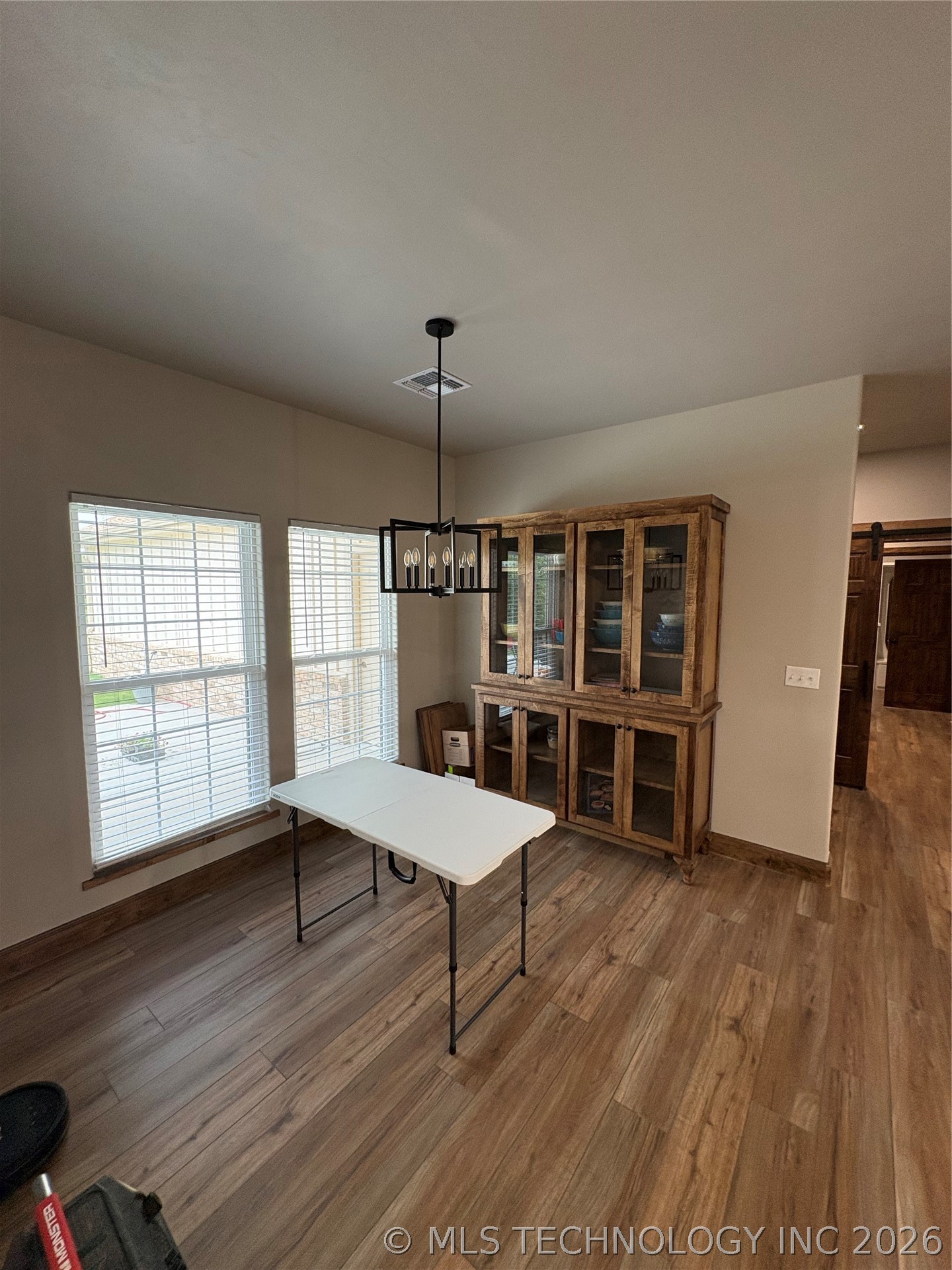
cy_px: 635
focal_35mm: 14
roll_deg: -0.9
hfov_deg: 85.7
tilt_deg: -4.9
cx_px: 476
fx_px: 513
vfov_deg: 102.1
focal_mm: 2.22
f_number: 2.2
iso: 250
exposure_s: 1/120
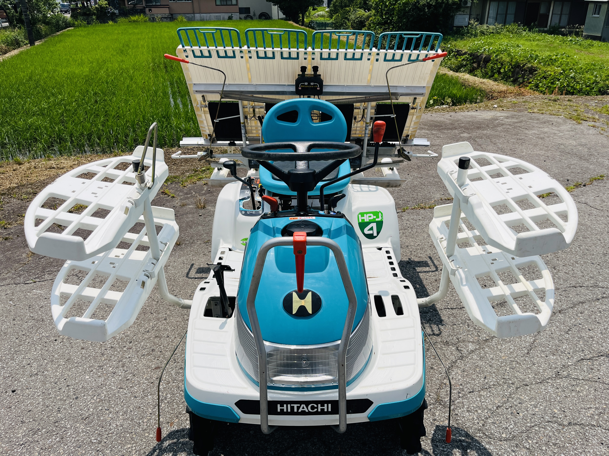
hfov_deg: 67.3
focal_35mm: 26
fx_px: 457
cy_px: 228
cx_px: 304
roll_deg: +0.8
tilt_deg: -27.2
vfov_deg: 53.1
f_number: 1.6
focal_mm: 5.1
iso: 50
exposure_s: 1/7353
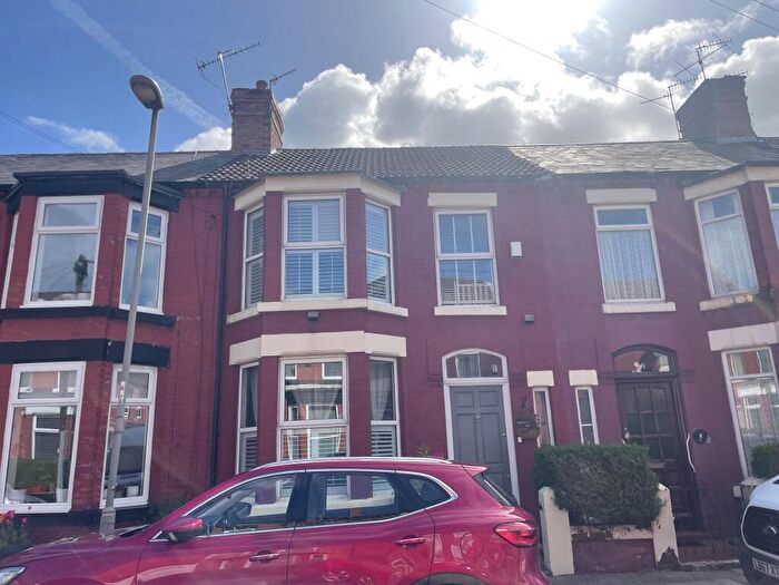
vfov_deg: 53.1
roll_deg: +2.2
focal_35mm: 26
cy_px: 292
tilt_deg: +14.3
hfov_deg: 67.3
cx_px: 390
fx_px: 585
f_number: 1.6
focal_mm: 4.2
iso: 32
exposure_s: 1/3610
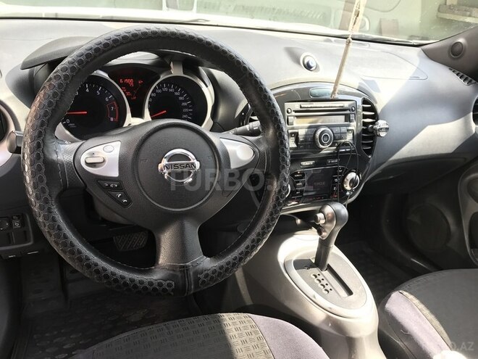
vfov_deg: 49.7
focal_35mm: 28
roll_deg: -9.3
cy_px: 180
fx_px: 387
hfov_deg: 63.4
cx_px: 239
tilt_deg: -27.7
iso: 20
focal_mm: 3.99
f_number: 1.8
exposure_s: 1/127
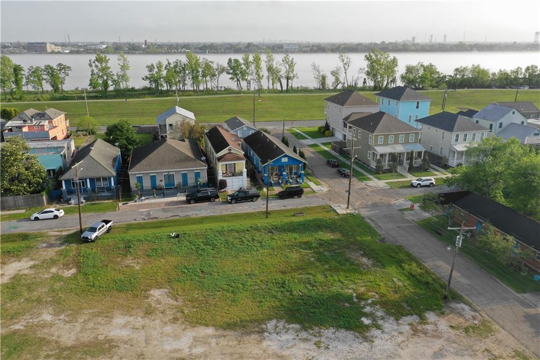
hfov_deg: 65.5
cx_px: 270
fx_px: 420
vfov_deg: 46.4
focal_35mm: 28
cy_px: 180
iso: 100
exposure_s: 1/200
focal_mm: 10.26
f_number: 6.3
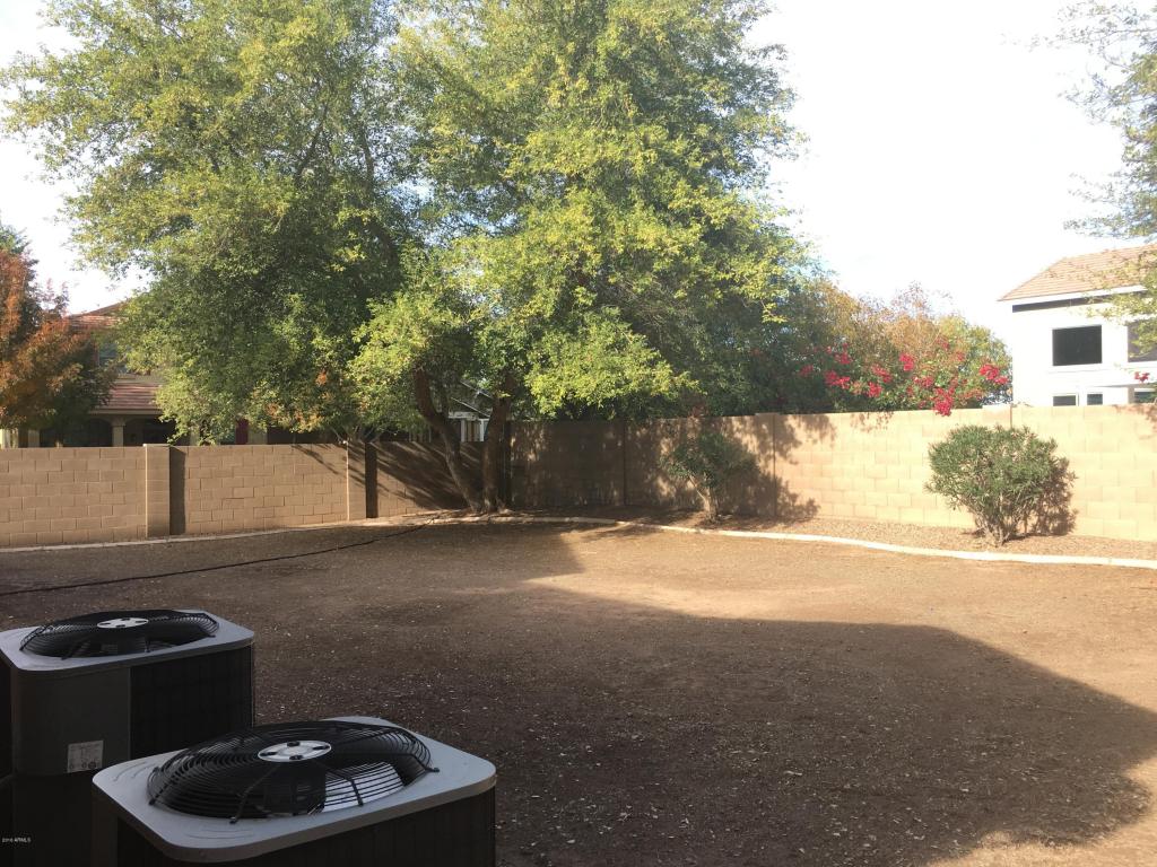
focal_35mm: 29
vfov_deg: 48.2
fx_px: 969
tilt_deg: +0.1
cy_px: 434
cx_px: 578
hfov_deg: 61.7
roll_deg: +1.0
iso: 25
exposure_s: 1/388
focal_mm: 4.15
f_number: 2.2
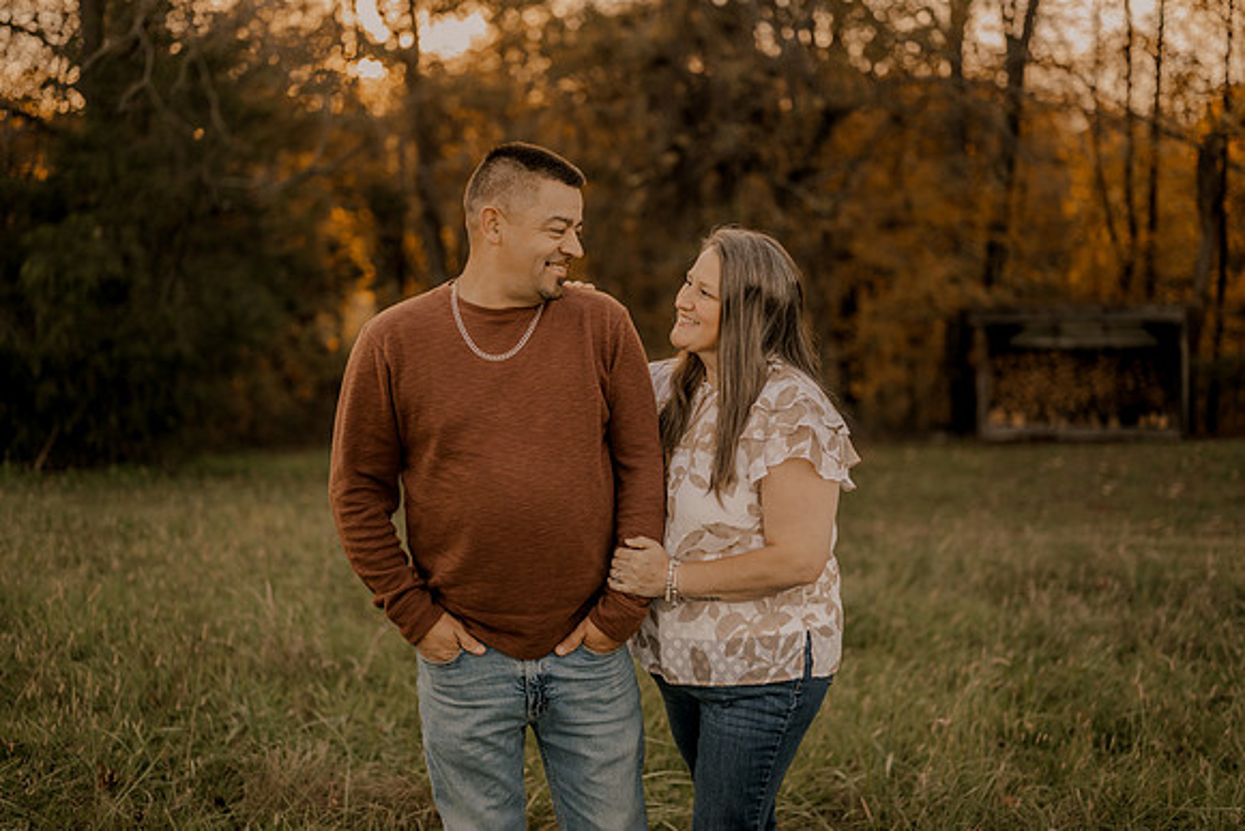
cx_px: 622
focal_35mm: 50
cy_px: 416
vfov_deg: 27.0
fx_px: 1729
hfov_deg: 39.6
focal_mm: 50
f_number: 1.8
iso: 250
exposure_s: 1/500
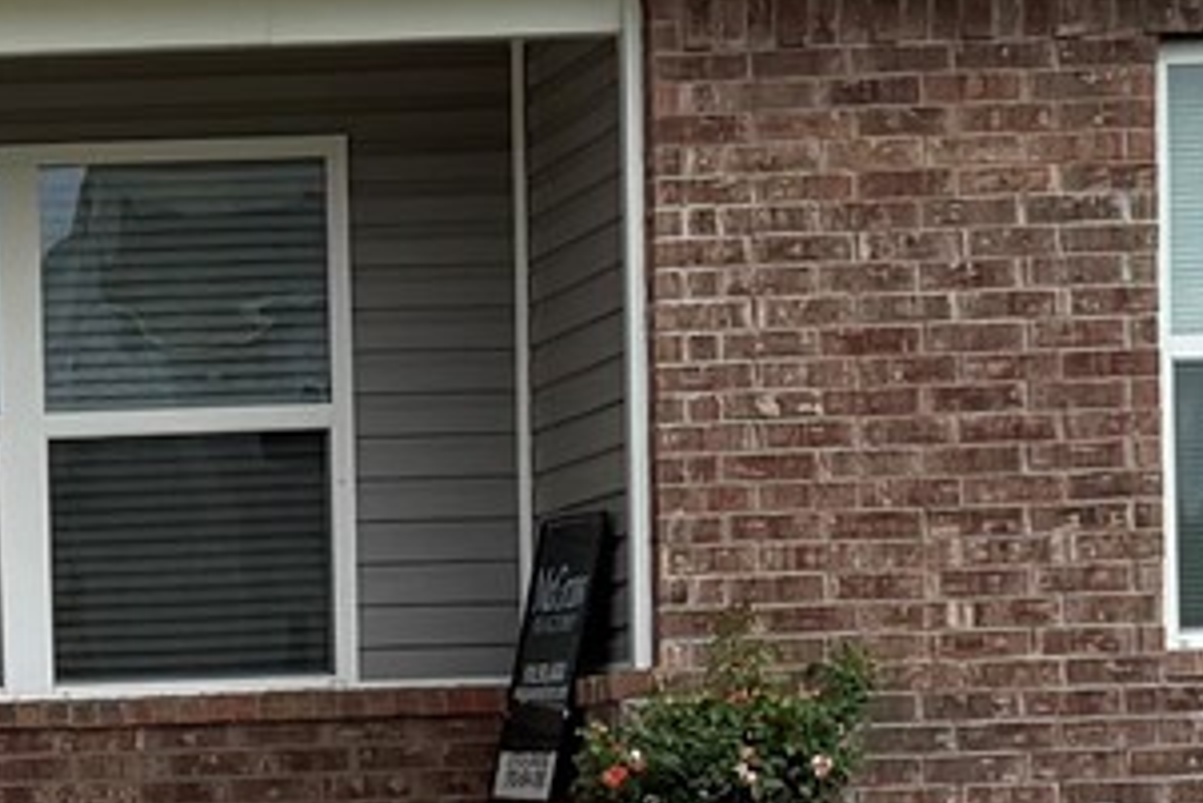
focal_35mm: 159
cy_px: 979
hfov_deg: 12.4
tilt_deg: -1.6
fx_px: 5316
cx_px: -496
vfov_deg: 8.5
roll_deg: +1.5
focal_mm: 6.76
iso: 80
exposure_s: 1/1653
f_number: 1.78
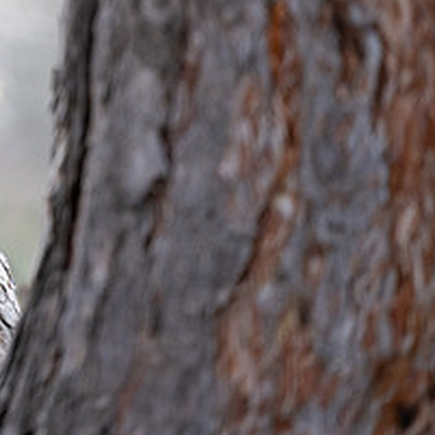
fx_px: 6981
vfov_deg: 3.6
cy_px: 70
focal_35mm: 491
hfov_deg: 3.6
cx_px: -186
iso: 1000
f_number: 2.8
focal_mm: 200
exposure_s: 1/2500
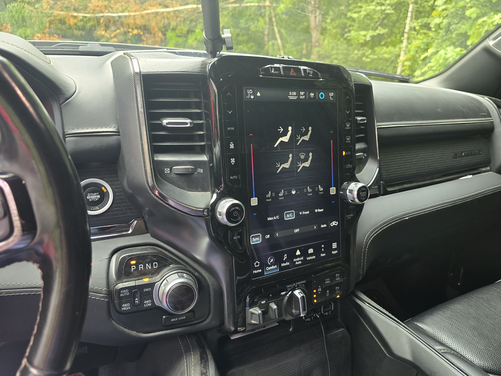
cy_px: 179
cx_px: 261
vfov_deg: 54.9
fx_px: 362
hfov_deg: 69.4
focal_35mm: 25
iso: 160
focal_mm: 6.3
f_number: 1.7
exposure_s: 1/74.1
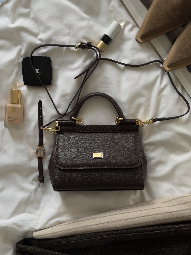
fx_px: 353
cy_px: 128
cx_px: 96
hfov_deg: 30.3
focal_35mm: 48
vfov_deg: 39.7
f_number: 1.78
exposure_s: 1/373
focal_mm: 6.76
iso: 64
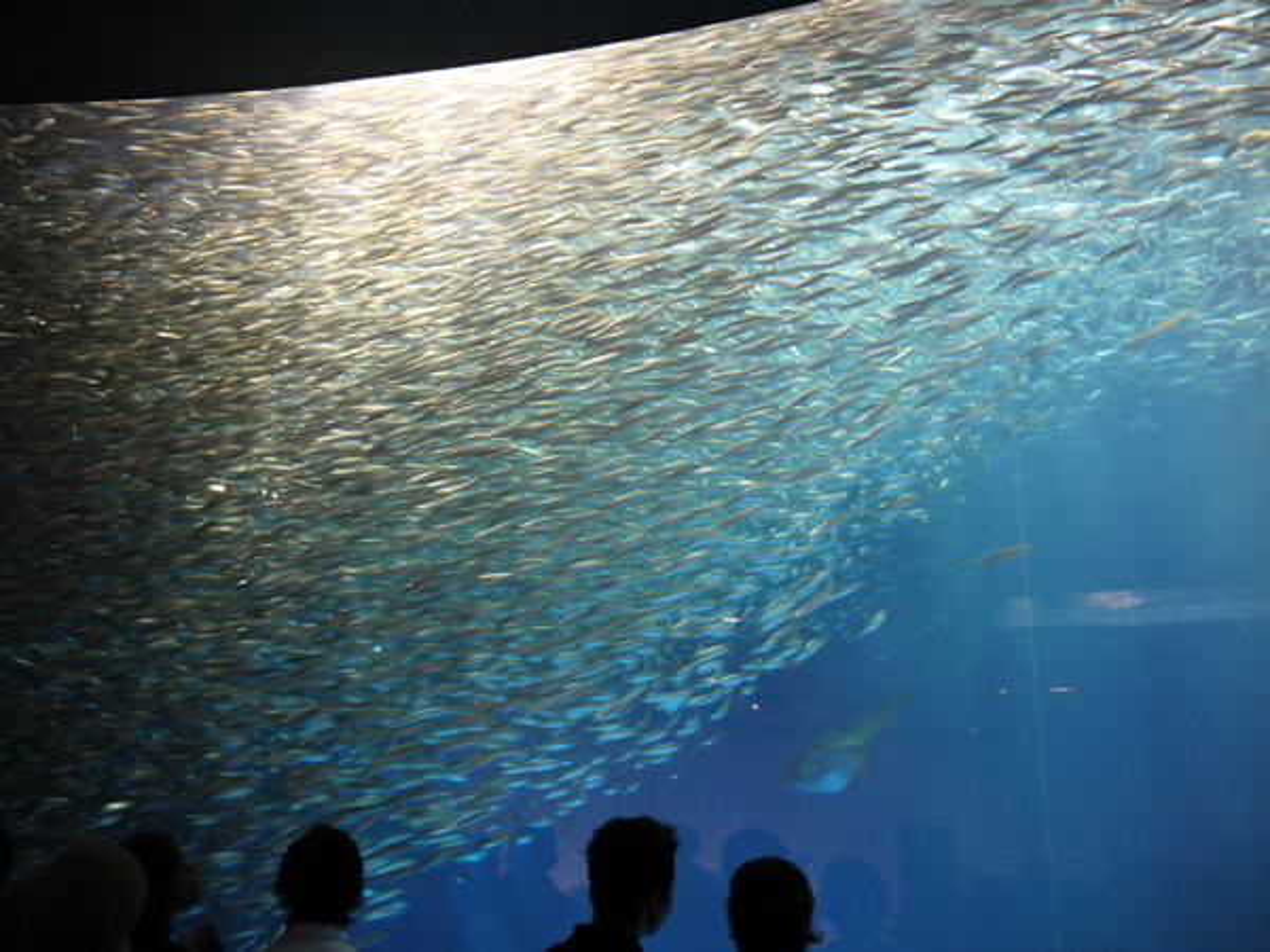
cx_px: 635
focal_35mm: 28
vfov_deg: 49.7
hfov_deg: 63.4
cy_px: 476
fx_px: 1027
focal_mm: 14
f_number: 3.5
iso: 400
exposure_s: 1/5
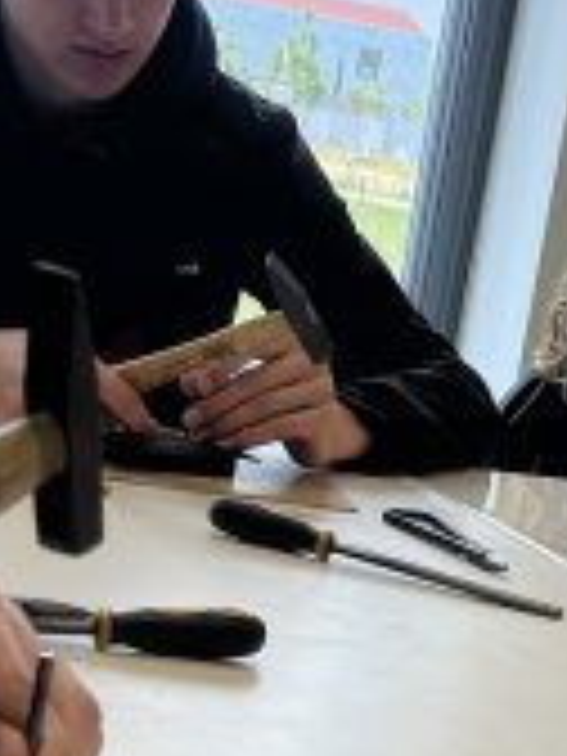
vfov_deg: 20.3
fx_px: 2031
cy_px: 796
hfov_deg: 15.9
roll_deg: -9.6
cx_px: 356
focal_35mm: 93
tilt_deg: -17.5
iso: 40
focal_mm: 5.1
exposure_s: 1/254
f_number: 1.6
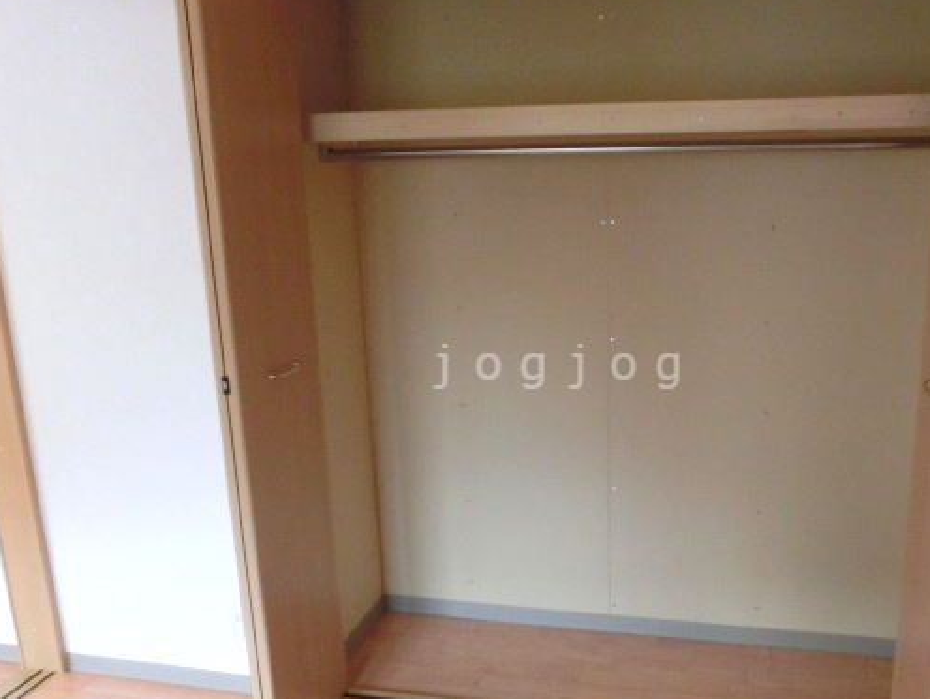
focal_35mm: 31
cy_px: 366
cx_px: 562
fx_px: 833
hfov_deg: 57.8
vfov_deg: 45.5
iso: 800
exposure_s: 1/80
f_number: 3
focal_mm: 4.24
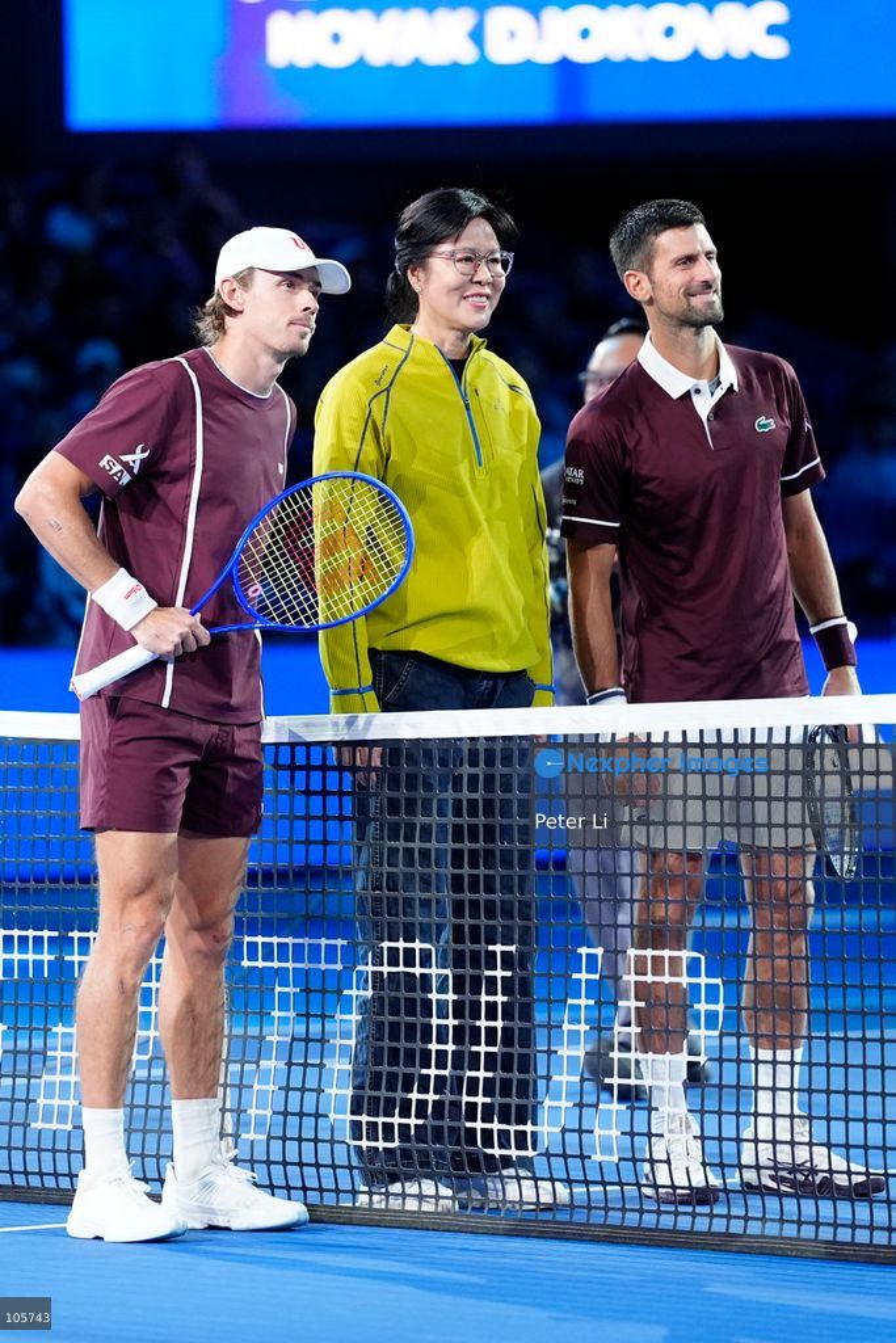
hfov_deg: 9.2
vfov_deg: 13.7
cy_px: 672
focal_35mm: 150
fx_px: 5598
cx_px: 448
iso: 2500
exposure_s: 1/800
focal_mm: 150
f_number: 2
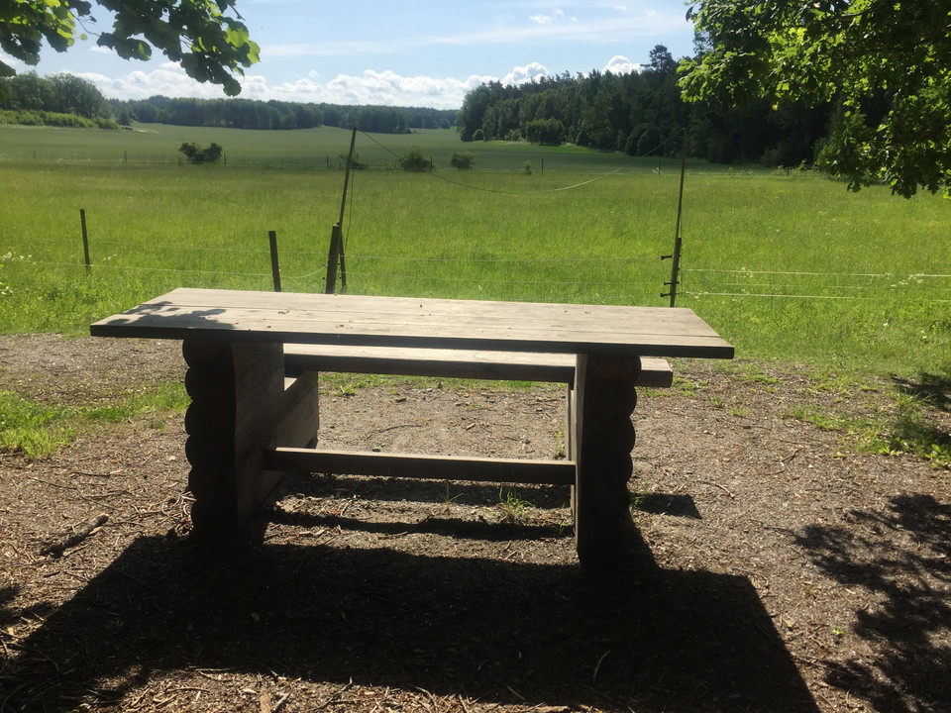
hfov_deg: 61.7
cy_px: 356
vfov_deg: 48.2
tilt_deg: -15.2
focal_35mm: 29
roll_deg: -2.4
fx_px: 797
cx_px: 476
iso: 32
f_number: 2.2
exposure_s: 1/2326
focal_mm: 4.15
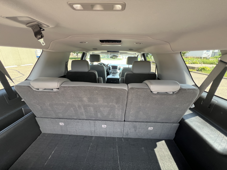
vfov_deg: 89.9
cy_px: 85
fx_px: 85
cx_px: 114
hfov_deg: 106.2
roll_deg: +1.1
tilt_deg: -19.2
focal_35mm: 13
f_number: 1.8
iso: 125
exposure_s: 1/99
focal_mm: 1.57
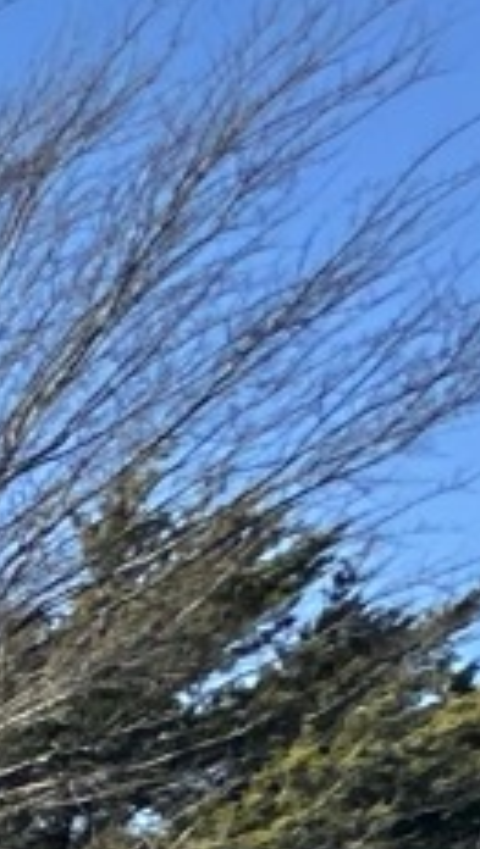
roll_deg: -0.2
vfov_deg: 16.3
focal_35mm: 105
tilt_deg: -9.9
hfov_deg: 5.5
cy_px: 1636
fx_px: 2369
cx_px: -2242
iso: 40
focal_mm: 2.22
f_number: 2.2
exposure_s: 1/673
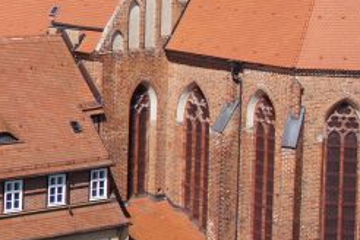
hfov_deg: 14.2
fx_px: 1340
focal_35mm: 134
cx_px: -200
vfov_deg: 10.2
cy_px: 2
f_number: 11
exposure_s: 1/160
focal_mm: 22
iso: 100
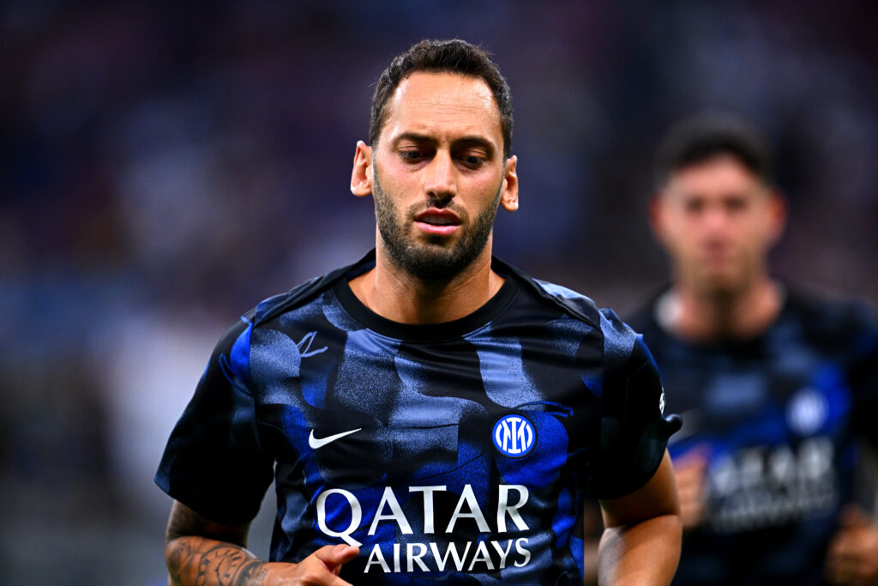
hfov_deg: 5.2
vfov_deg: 3.4
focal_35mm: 400
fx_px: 9756
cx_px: 439
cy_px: 293
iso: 2000
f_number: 2.8
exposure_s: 1/1600
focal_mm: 400
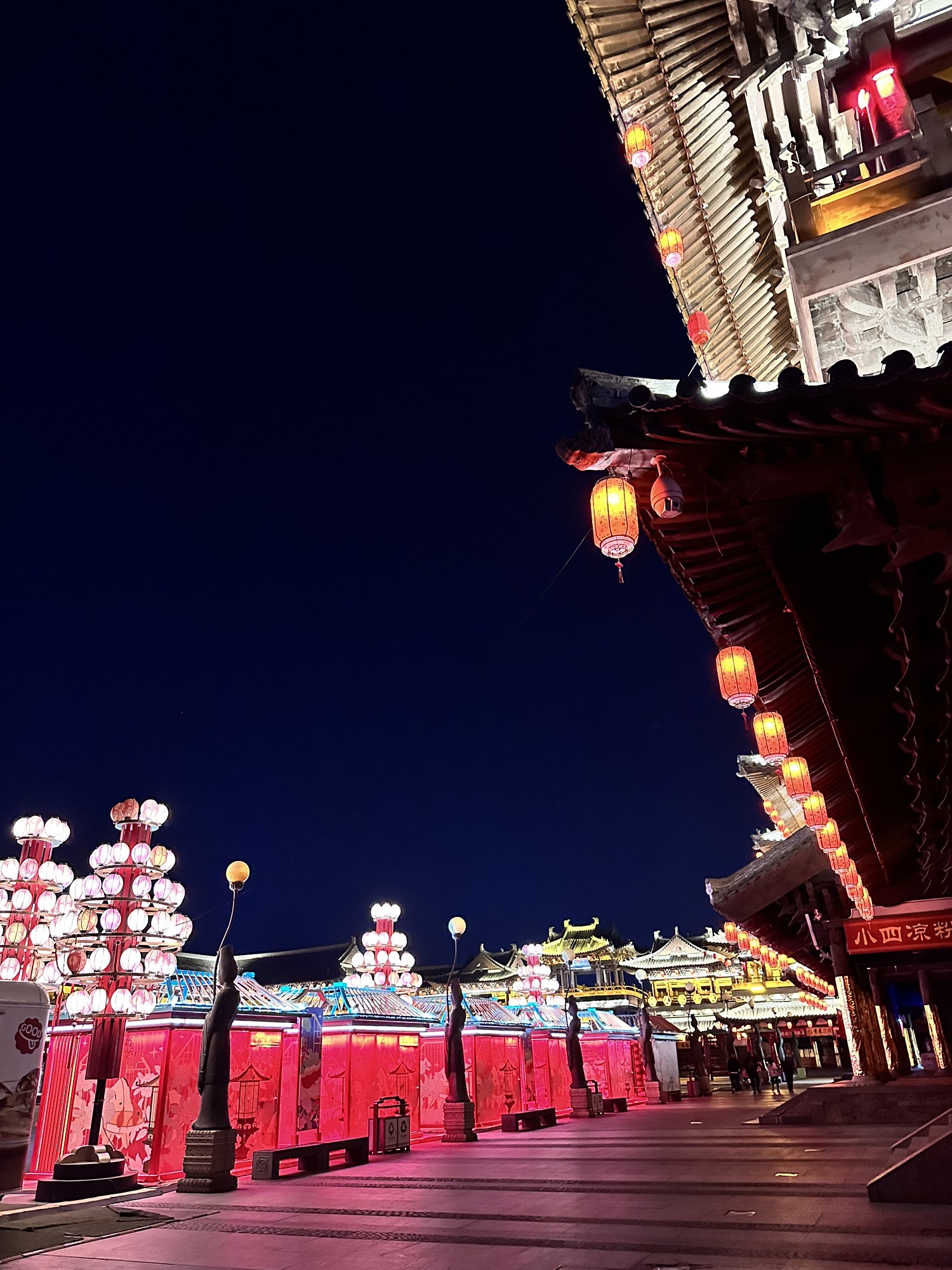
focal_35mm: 24
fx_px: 880
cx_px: 476
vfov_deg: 71.6
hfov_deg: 56.8
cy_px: 635
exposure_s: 1/33
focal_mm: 6.86
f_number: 1.78
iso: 1000
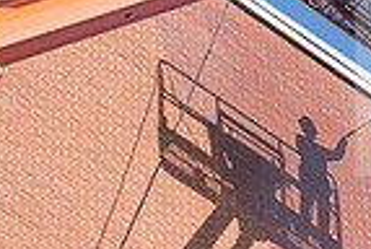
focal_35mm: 283
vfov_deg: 4.9
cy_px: 274
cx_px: 278
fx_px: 2923
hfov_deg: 7.3
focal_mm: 70
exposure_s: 1/640
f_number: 7.1
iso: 200
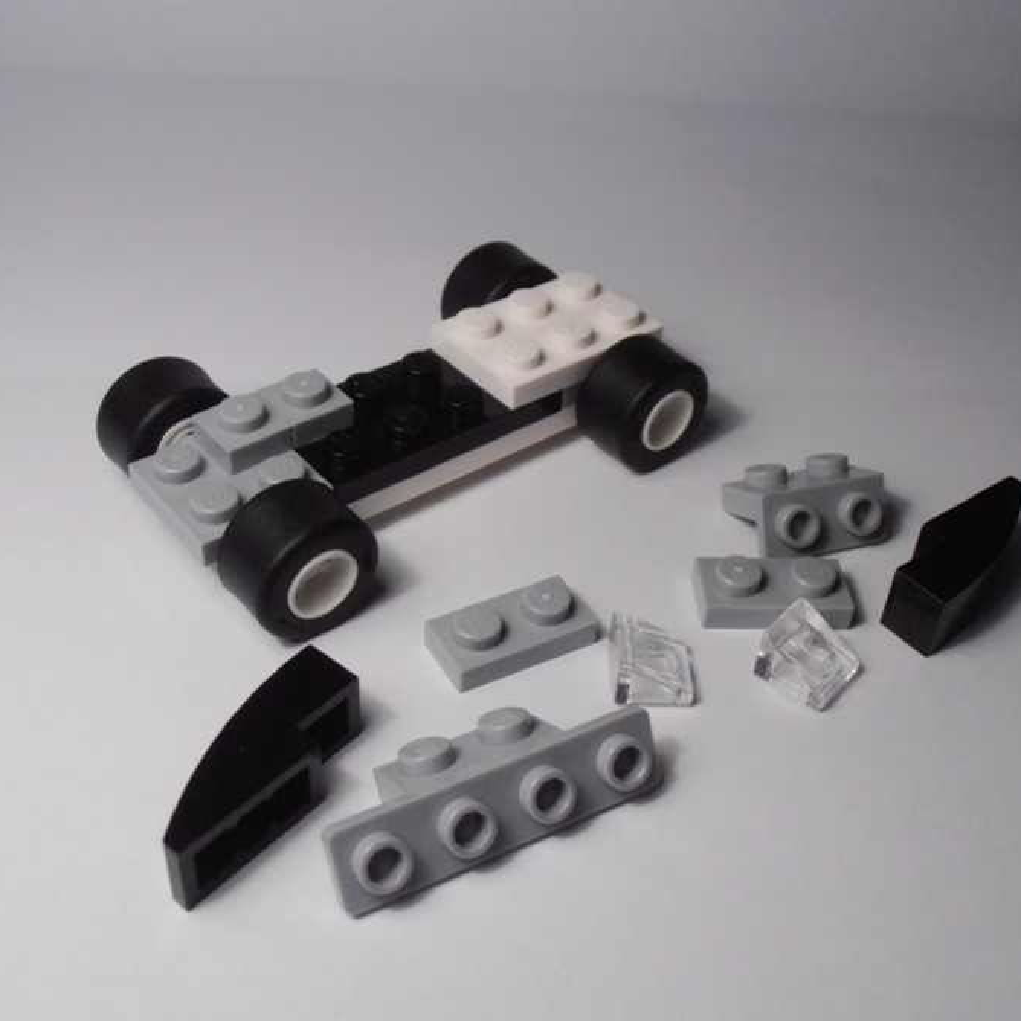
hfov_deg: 38.3
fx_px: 1468
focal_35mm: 44
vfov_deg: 38.3
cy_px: 514
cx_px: 508
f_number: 3.9
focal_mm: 6.61
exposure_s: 1/125
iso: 80
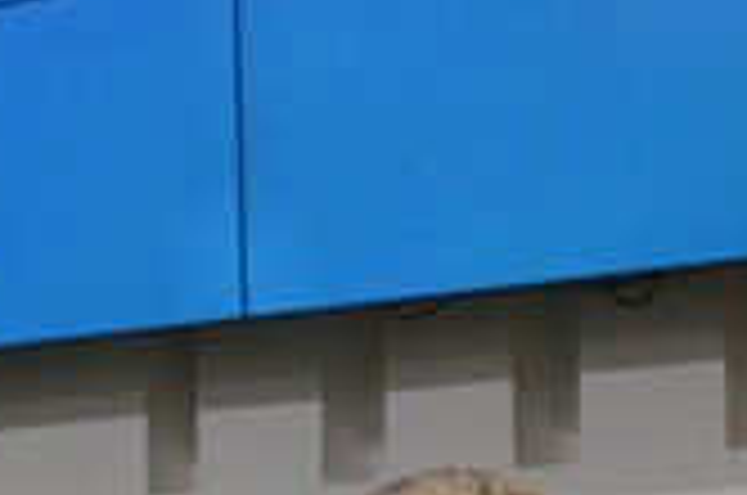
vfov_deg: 7.8
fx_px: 3604
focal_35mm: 174
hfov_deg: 11.0
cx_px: -608
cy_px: 106
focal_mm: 24
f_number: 8
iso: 2000
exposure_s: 1/160
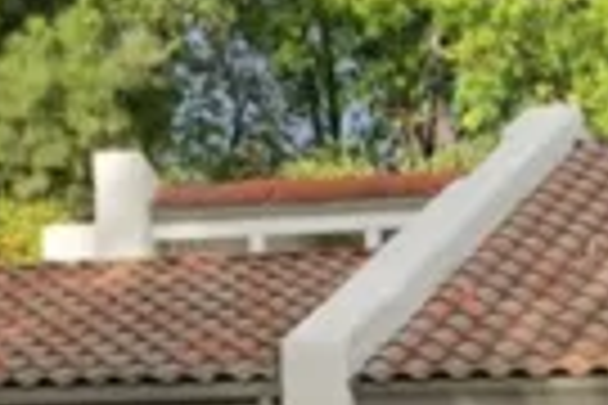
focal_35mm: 137
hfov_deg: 14.7
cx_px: 603
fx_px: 2314
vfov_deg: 9.2
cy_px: 882
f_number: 2.8
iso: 140
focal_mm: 8.38
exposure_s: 1/640
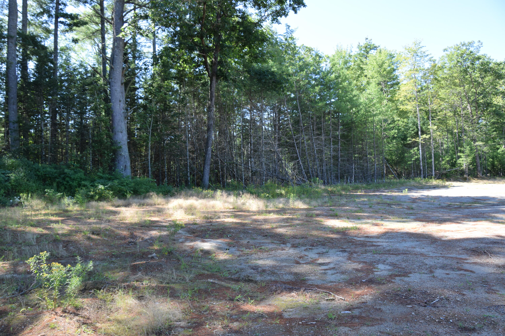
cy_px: 168
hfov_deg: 67.4
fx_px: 379
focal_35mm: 27
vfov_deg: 47.9
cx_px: 252
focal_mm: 18
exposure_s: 1/200
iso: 400
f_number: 7.1
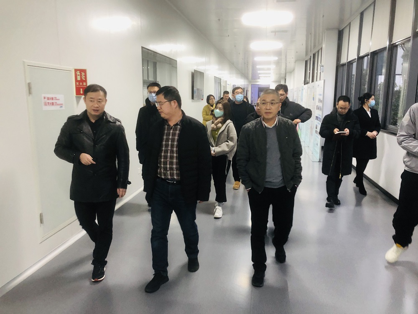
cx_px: 209
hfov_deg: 63.4
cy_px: 157
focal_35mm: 28
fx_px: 338
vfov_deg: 49.7
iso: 64
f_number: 1.8
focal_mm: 4
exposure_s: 1/17
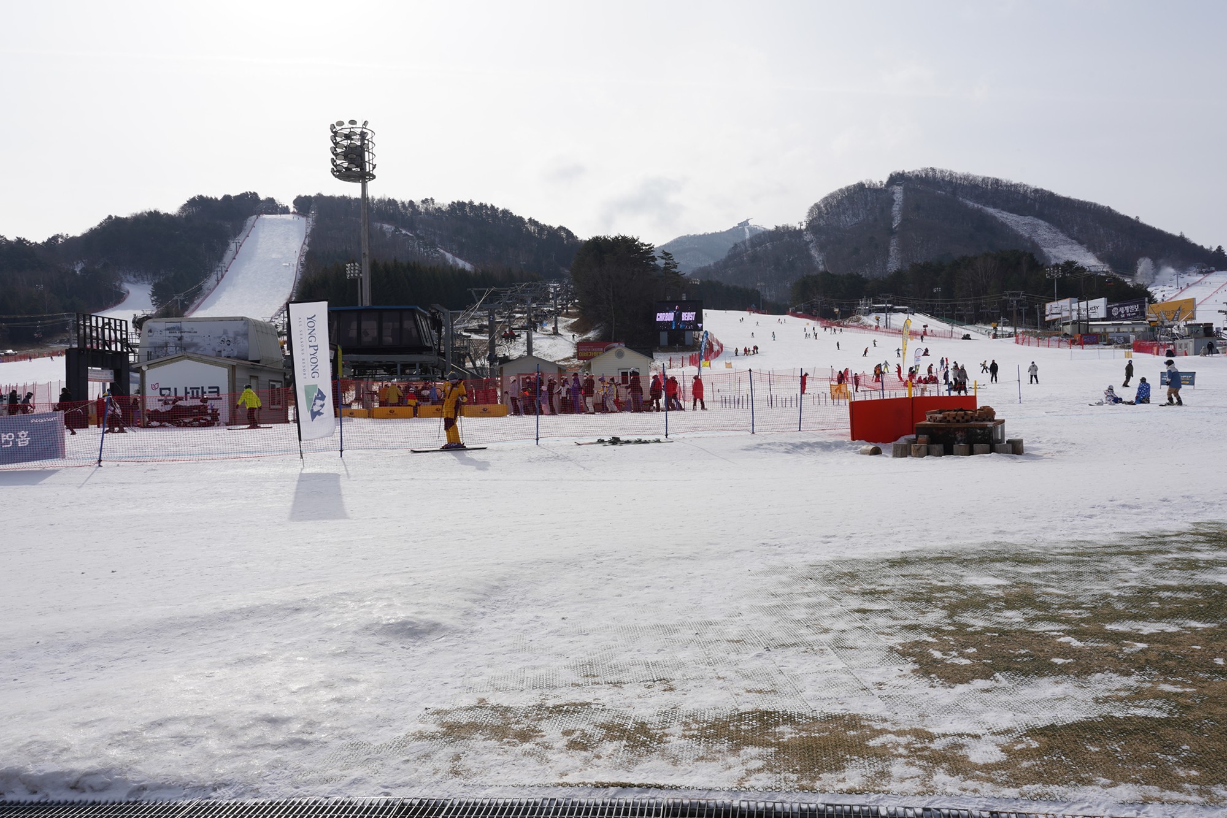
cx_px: 614
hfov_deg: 65.5
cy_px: 409
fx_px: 954
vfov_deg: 46.4
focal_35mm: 28
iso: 100
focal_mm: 28
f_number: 18
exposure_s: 1/100
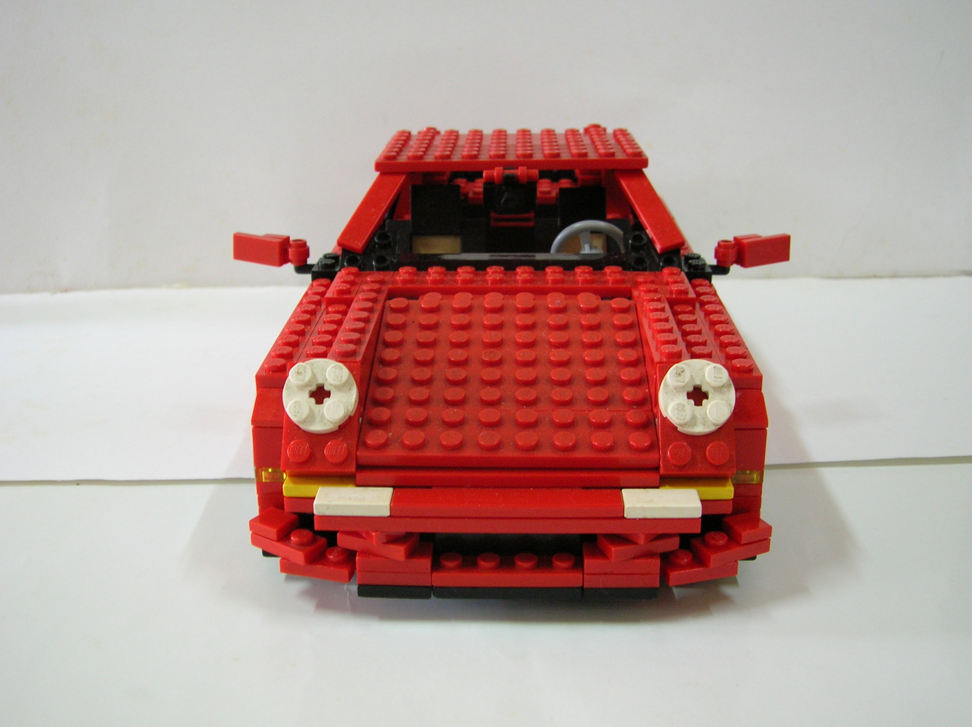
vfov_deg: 37.7
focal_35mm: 38
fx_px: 1066
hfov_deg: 49.0
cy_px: 364
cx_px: 486
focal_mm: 6.4
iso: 100
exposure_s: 1/4.7
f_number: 3
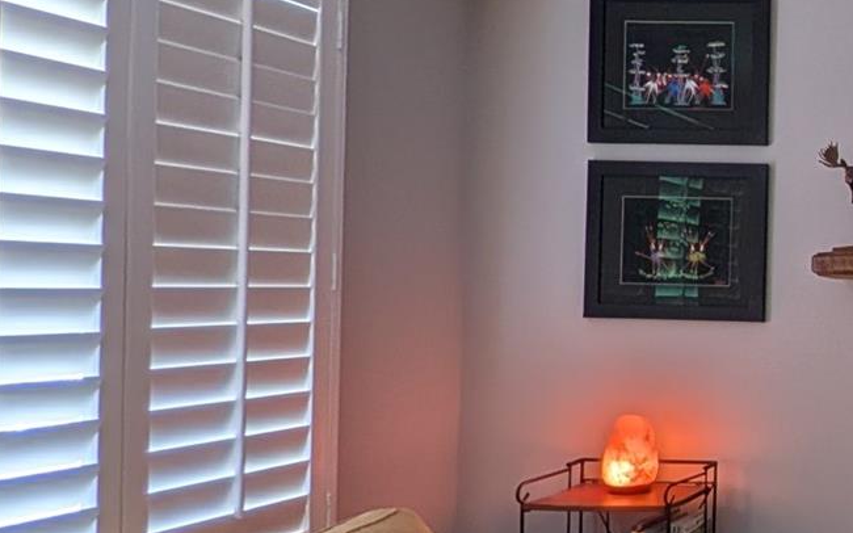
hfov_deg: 34.8
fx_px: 930
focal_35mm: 40
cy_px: 285
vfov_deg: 32.0
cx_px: 1102
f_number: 1.7
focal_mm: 2.02
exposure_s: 1/60
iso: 66
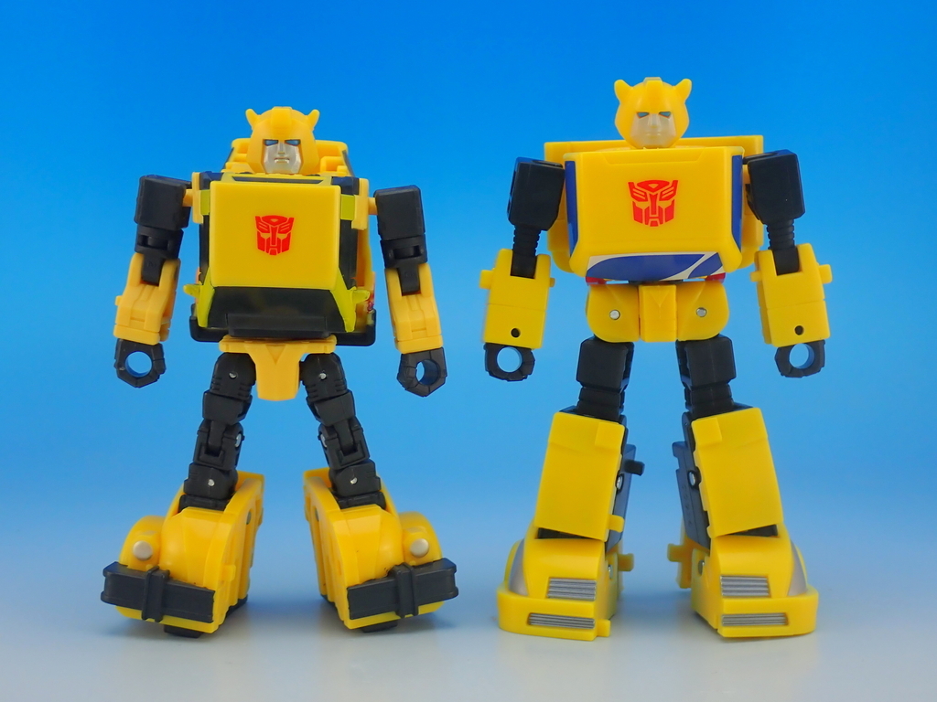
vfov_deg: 25.2
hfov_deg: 33.2
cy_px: 351
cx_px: 468
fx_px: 1570
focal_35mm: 58
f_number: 3.5
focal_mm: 10.35
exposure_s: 1/30
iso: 100
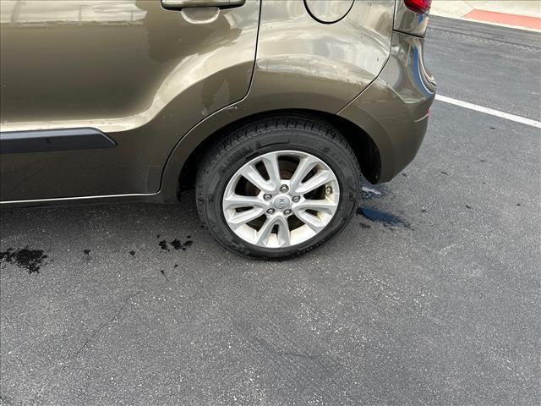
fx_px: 375
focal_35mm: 24
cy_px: 203
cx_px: 270
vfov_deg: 56.8
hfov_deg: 71.6
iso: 80
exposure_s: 1/546
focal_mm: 6.86
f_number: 1.78
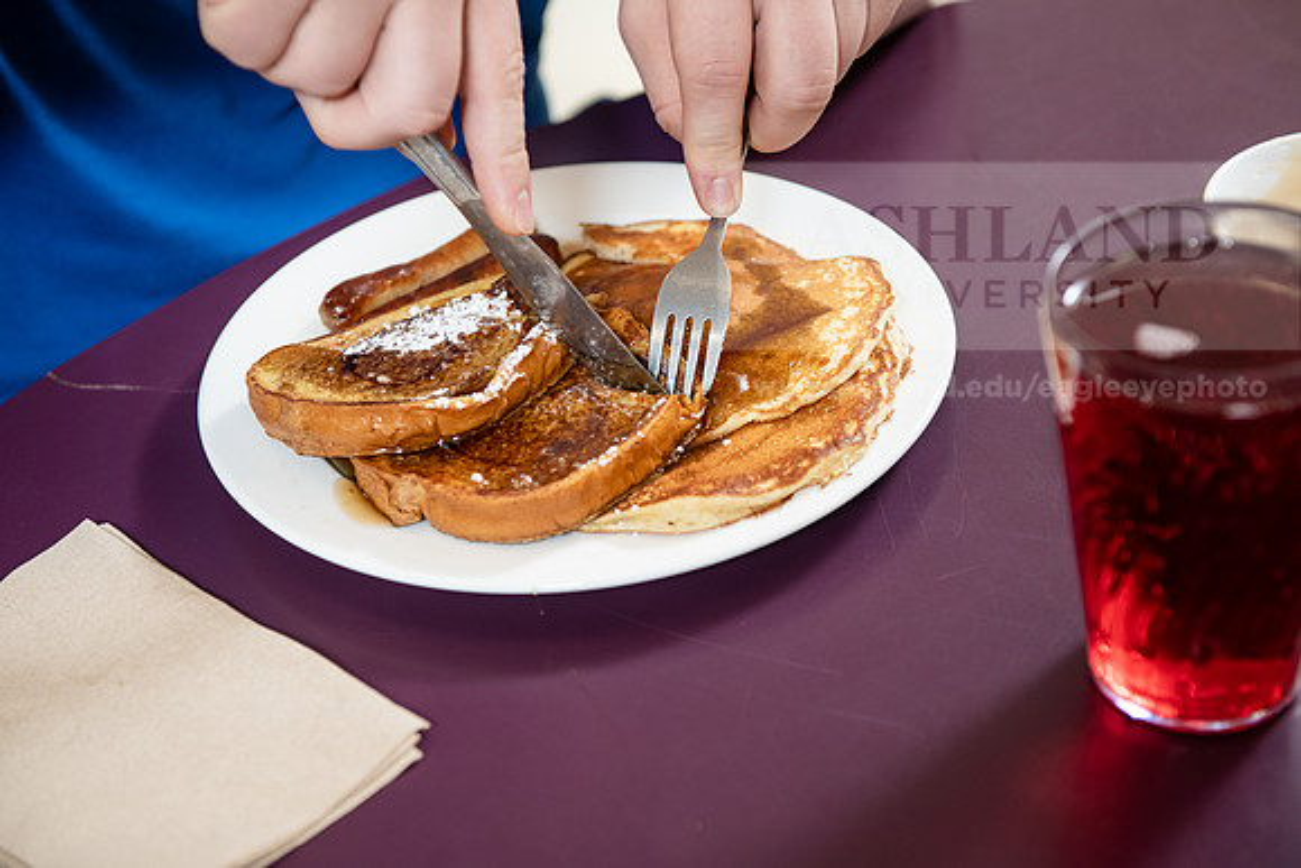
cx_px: 650
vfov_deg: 21.9
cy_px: 434
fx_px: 2241
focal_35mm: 62
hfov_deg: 32.4
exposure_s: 1/250
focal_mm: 62
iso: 1000
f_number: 4
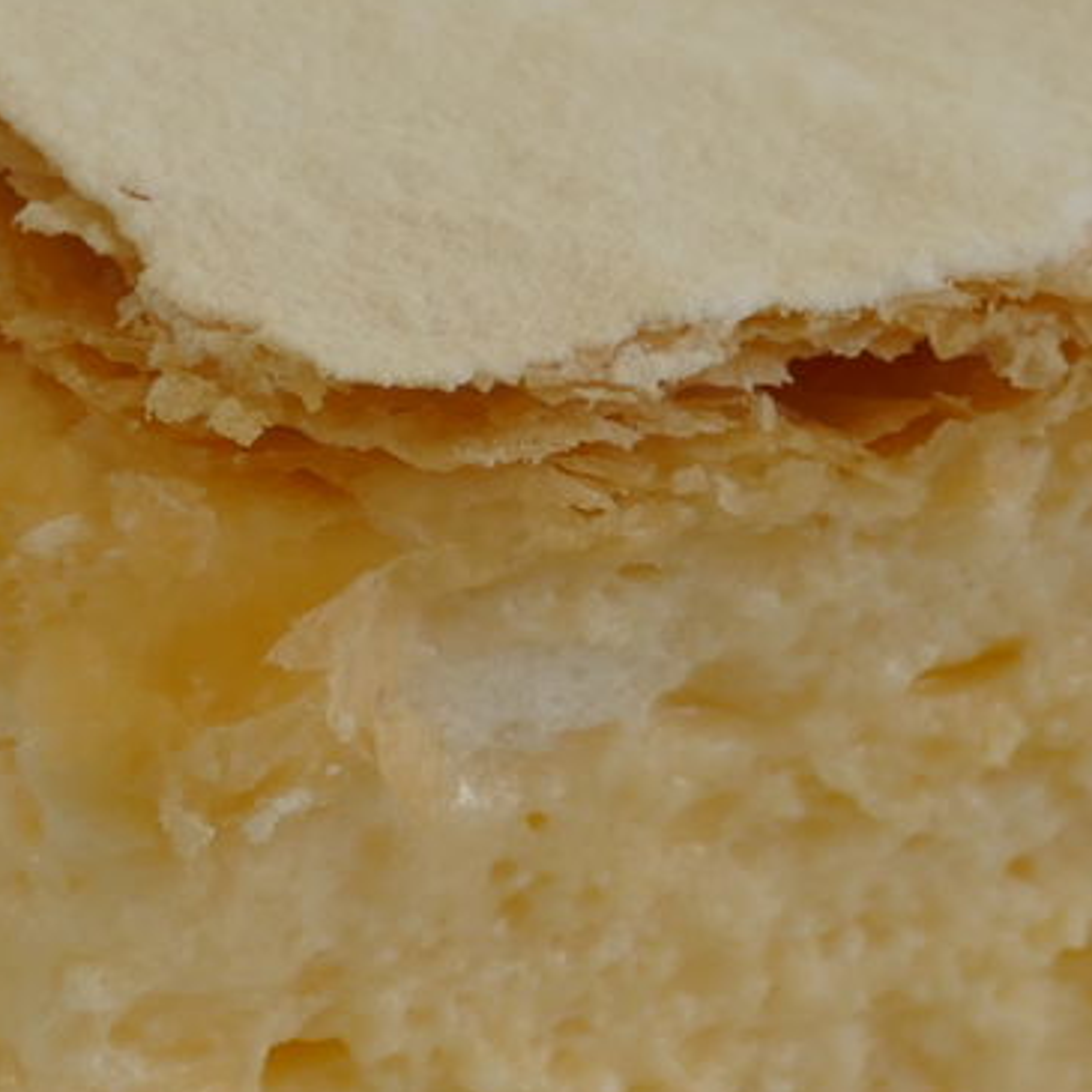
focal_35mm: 331
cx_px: 781
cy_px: 775
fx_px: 11814
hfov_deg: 5.3
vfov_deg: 5.3
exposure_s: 1/250
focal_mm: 26.91
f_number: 3.7
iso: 125
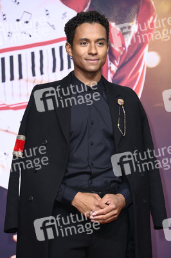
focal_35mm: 135
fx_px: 963
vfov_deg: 15.2
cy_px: 129
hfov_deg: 10.1
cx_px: 86
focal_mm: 135
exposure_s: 1/250
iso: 500
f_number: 5.6
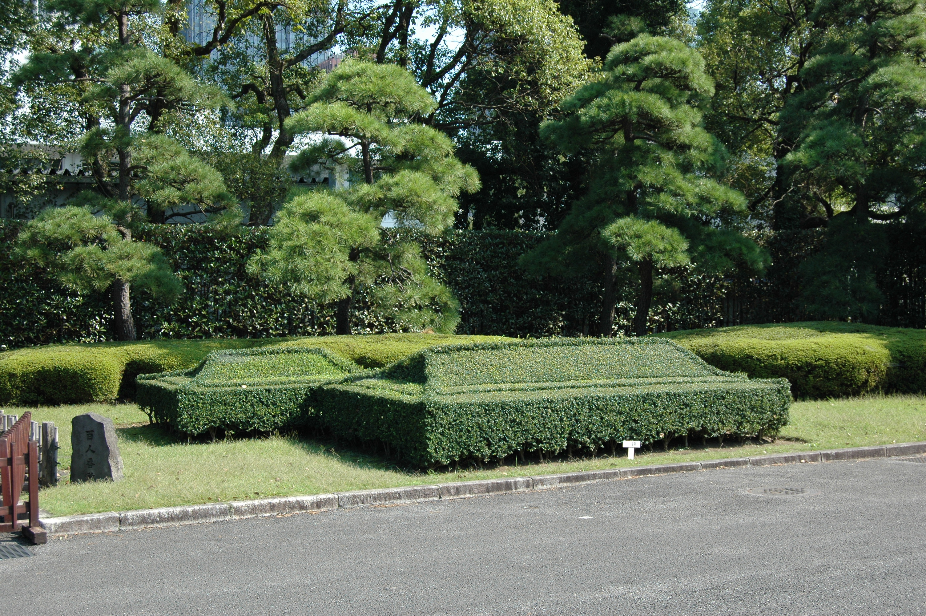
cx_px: 463
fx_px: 1234
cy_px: 308
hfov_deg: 41.1
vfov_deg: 28.0
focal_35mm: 48
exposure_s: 1/180
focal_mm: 32
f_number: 8
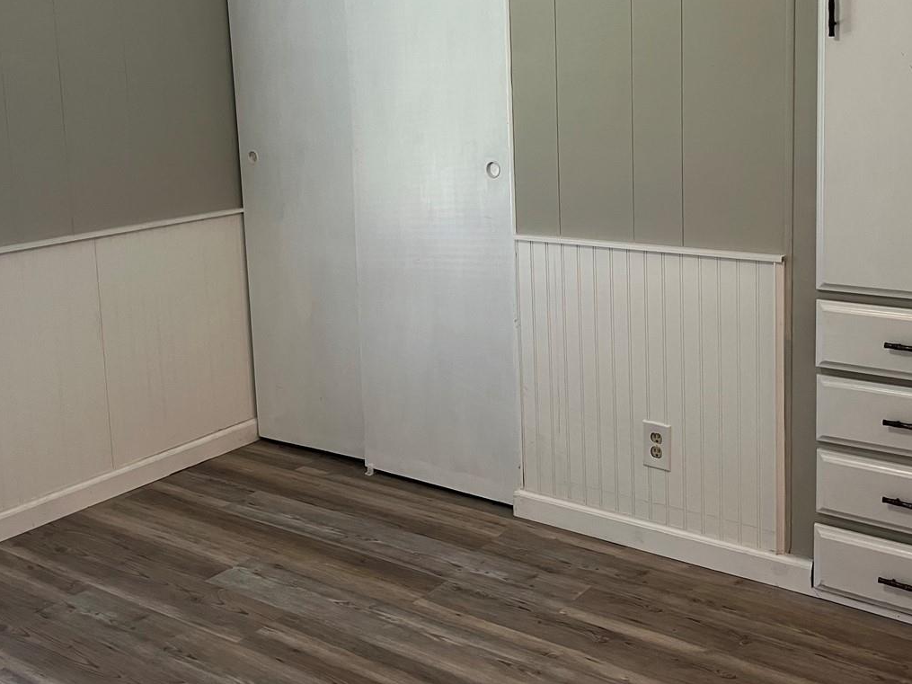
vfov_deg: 34.6
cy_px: 203
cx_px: 499
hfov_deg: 45.7
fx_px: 1080
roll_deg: +1.9
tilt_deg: -8.0
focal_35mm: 41
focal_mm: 5.1
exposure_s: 1/60
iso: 100
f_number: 1.6
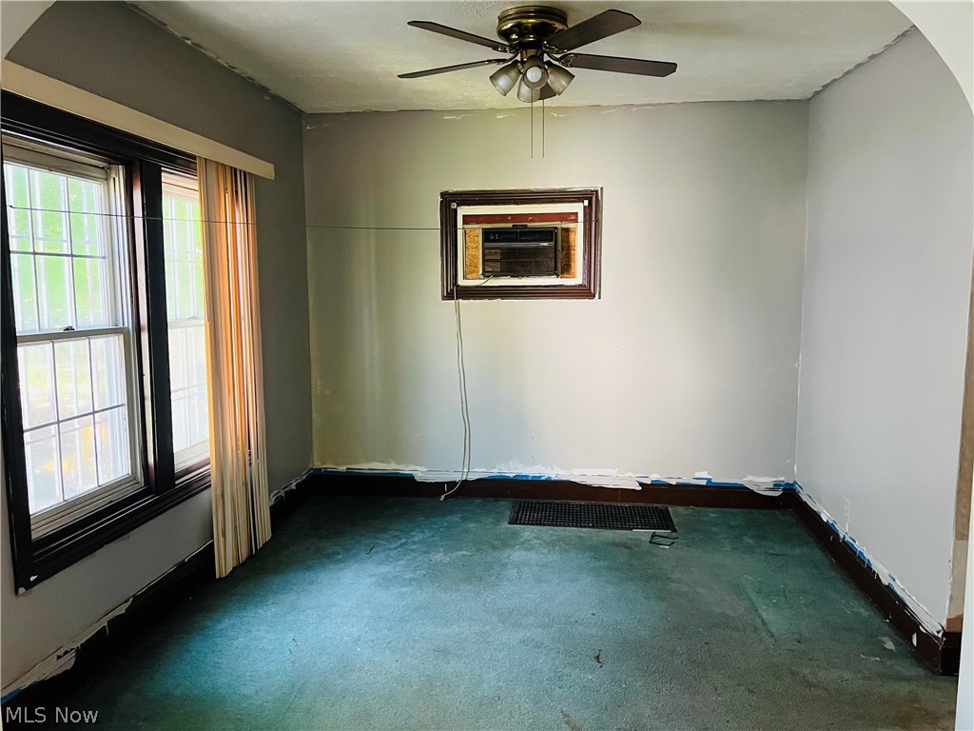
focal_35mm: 26
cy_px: 366
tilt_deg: -6.5
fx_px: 732
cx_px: 487
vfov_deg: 53.1
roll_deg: +1.1
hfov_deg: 67.3
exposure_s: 1/50
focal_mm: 5.7
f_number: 1.5
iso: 500
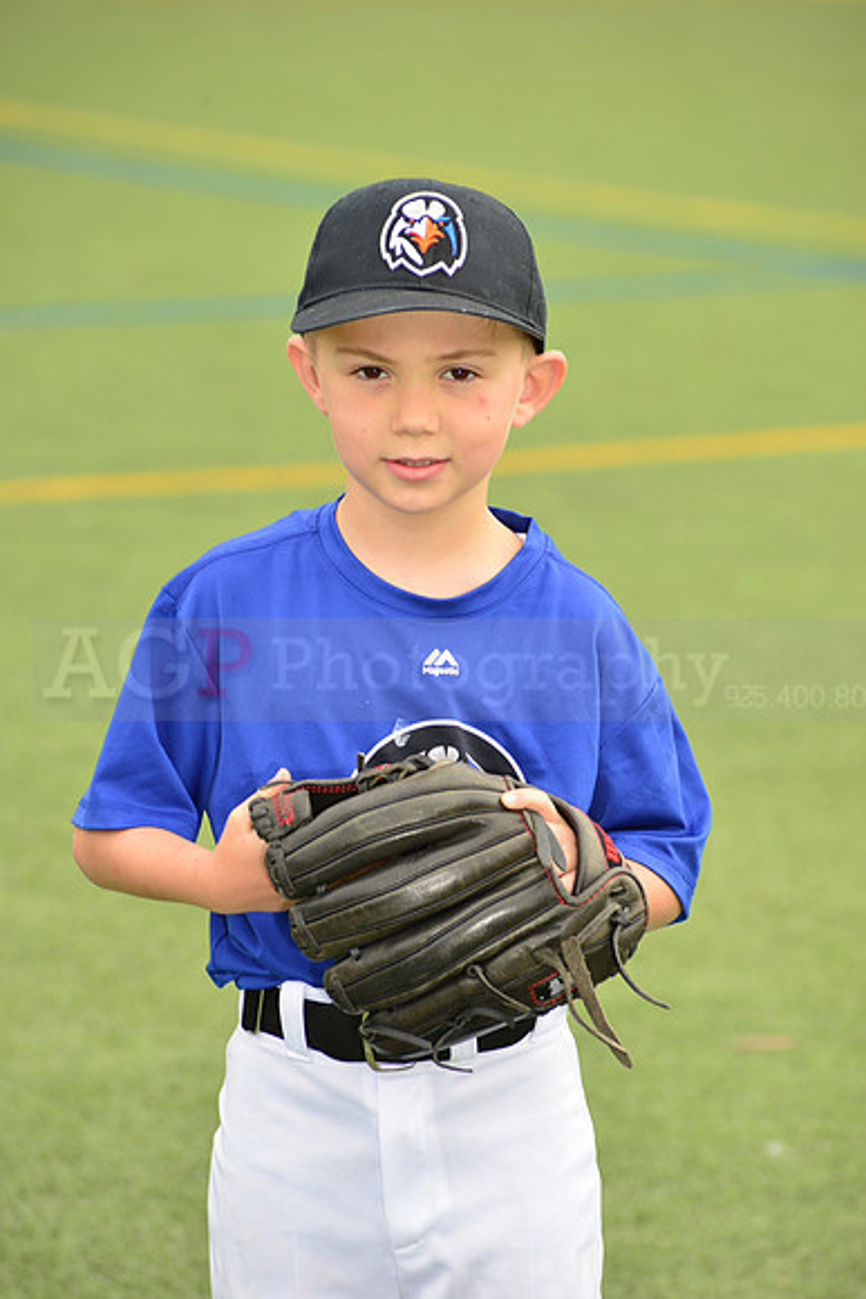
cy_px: 650
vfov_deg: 10.3
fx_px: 7212
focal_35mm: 200
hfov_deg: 6.9
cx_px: 433
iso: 250
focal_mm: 200
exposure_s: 1/200
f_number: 8
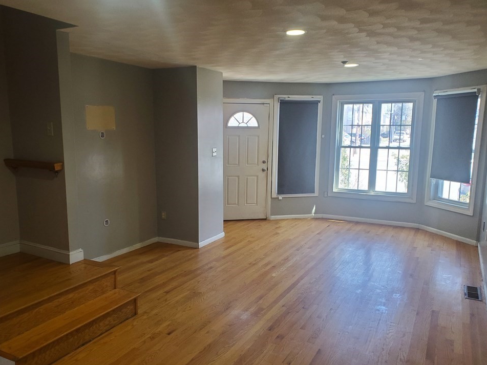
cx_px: 228
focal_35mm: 28
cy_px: 188
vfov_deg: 49.7
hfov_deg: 63.4
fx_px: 394
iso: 200
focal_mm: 4.3
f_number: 2.4
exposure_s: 1/60
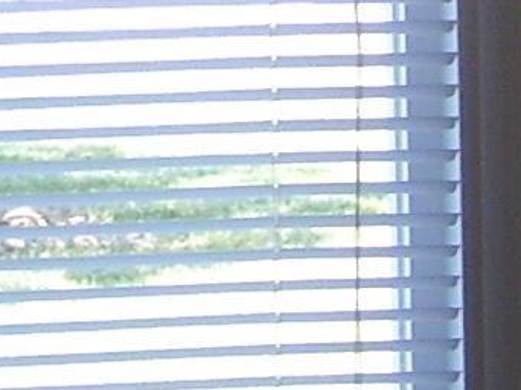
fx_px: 4196
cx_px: -35
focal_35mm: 279
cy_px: -382
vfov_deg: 5.2
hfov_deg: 7.1
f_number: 2.7
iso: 80
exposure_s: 1/125
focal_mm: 6
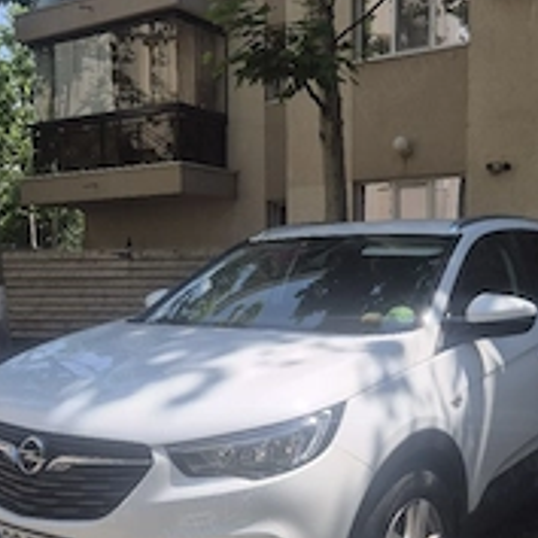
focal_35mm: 46
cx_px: 274
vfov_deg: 36.7
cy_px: 316
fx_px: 809
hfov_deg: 36.8
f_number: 1.8
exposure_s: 1/2000
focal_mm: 5.4
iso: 25
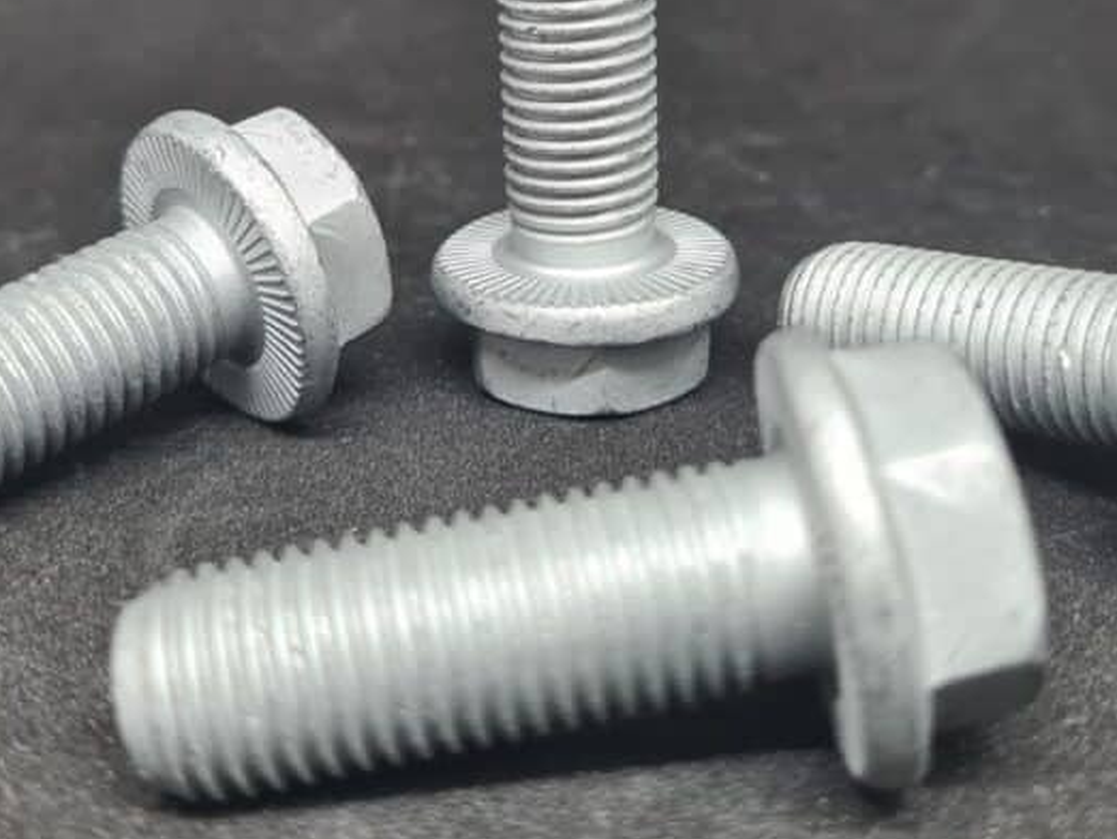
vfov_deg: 27.7
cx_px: 571
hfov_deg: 37.5
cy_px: 103
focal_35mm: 51
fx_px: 1646
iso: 125
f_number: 1.8
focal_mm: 5.4
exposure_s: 1/50
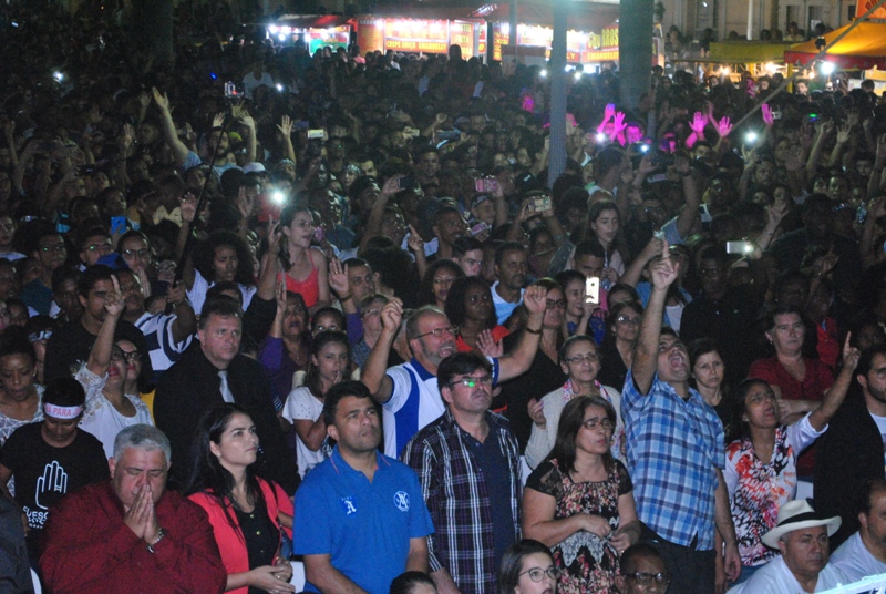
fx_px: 1922
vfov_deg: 17.6
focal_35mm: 78
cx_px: 443
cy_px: 297
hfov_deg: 26.0
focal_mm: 52
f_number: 5.6
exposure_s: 1/60
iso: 1600
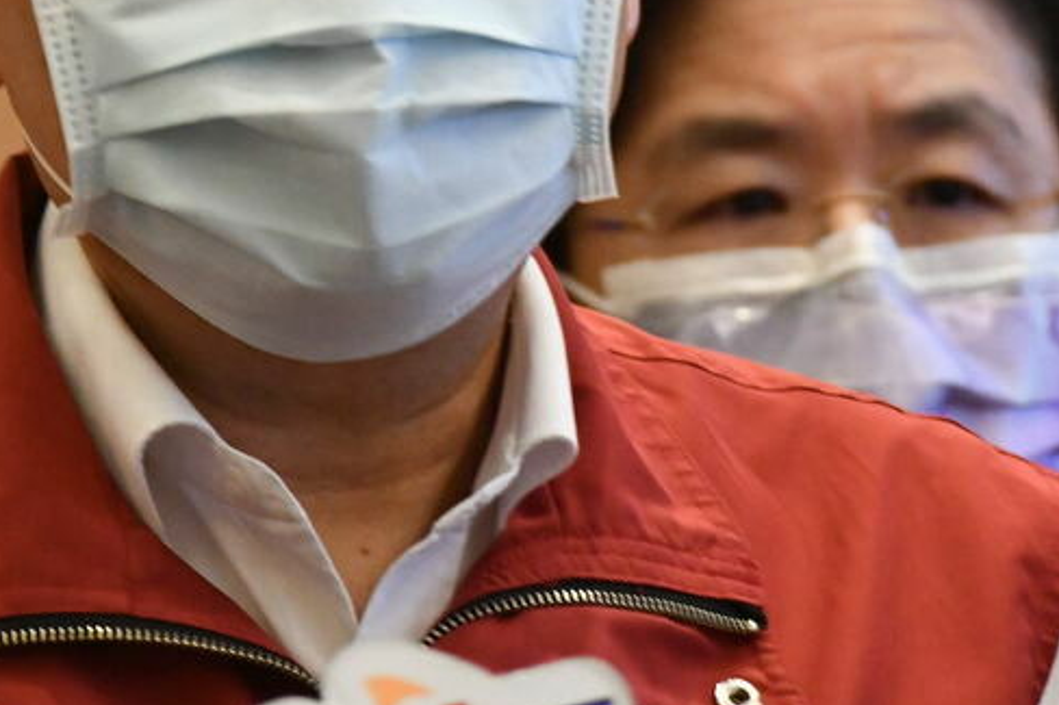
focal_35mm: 922
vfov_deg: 1.5
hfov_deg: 2.2
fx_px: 27111
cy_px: -39
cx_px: 434
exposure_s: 1/125
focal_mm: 300
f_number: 5.6
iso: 2500
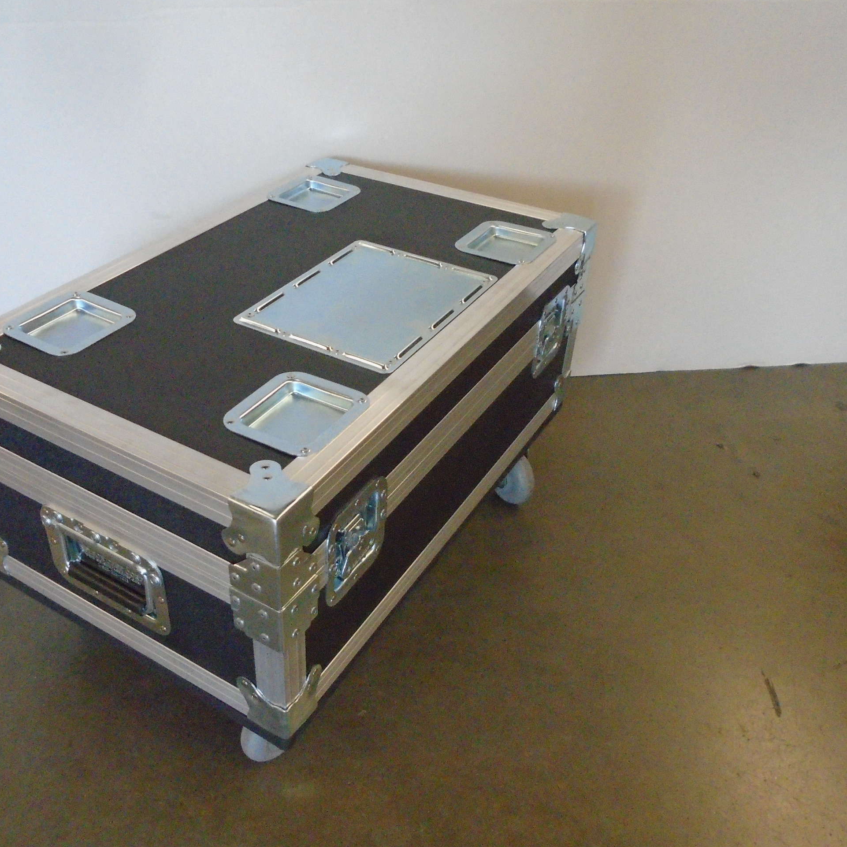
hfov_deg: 52.3
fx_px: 858
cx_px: 353
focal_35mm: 31
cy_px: 426
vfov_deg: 52.5
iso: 800
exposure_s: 1/80
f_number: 3.2
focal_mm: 4.6
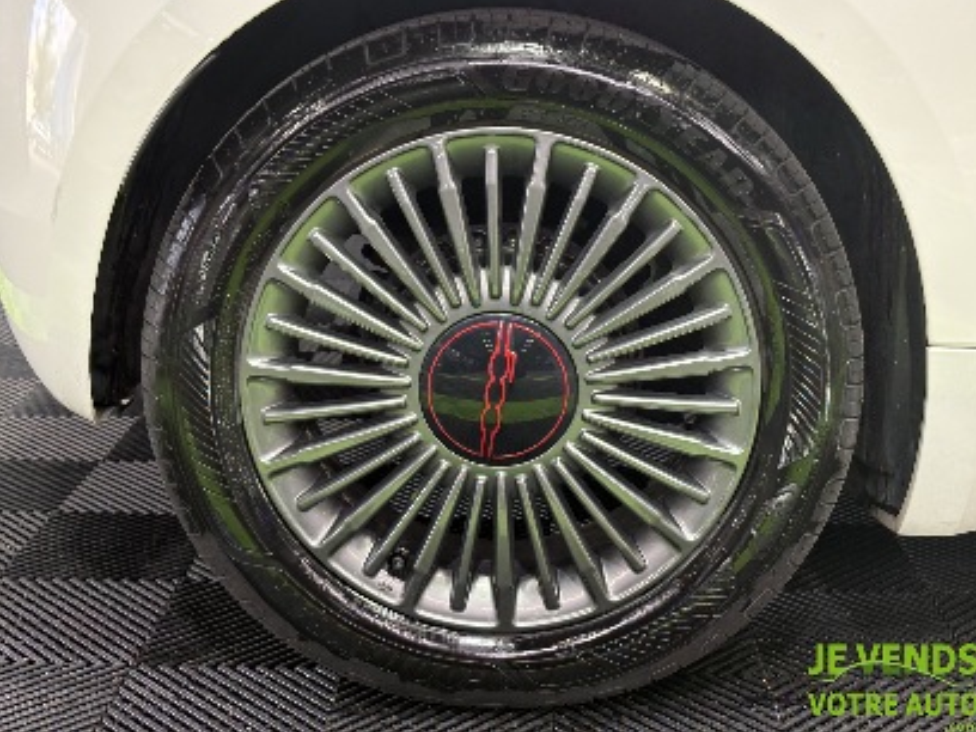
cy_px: 361
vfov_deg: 27.5
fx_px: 1494
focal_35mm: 53
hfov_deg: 36.2
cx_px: 495
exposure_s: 1/100
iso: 160
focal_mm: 5.96
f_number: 1.6
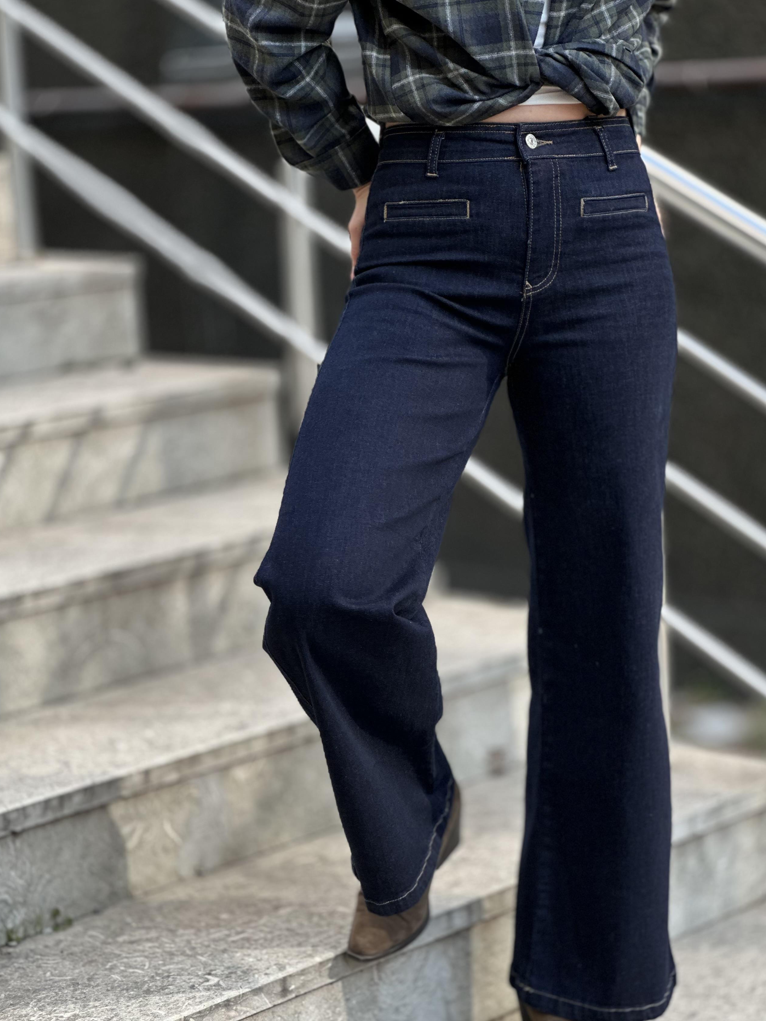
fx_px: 2715
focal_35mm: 92
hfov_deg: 16.1
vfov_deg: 21.3
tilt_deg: -11.6
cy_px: 595
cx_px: 415
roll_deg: +3.6
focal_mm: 9
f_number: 2.8
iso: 40
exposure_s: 1/121
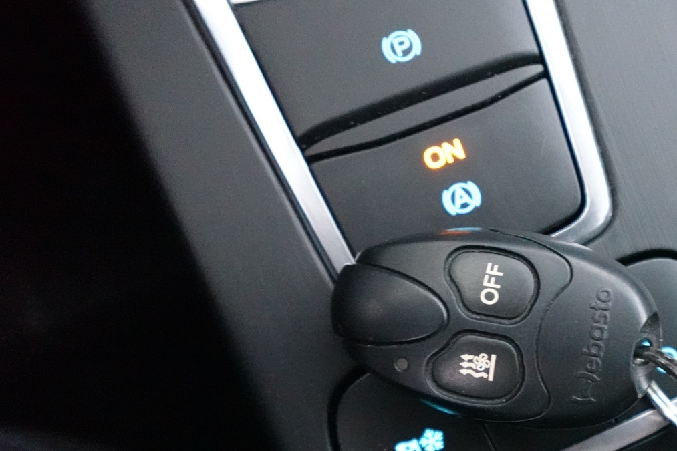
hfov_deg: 55.2
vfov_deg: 40.3
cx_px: 528
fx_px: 602
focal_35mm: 32
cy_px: 319
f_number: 2
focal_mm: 7.6
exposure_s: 1/40
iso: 6400
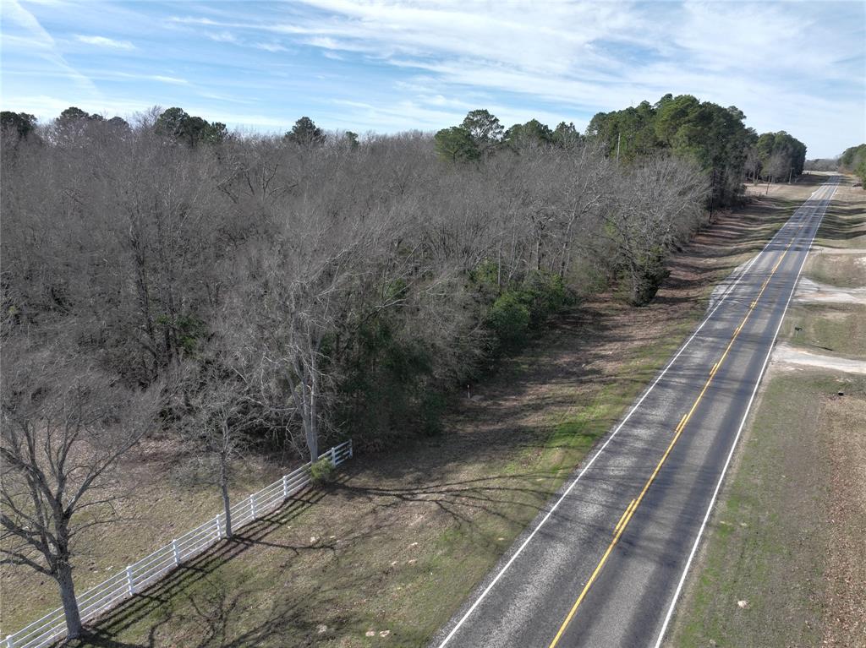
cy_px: 324
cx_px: 433
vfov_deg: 56.8
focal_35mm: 24
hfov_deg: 71.6
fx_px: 600
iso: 117
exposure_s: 1/250
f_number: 7.1
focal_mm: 12.29
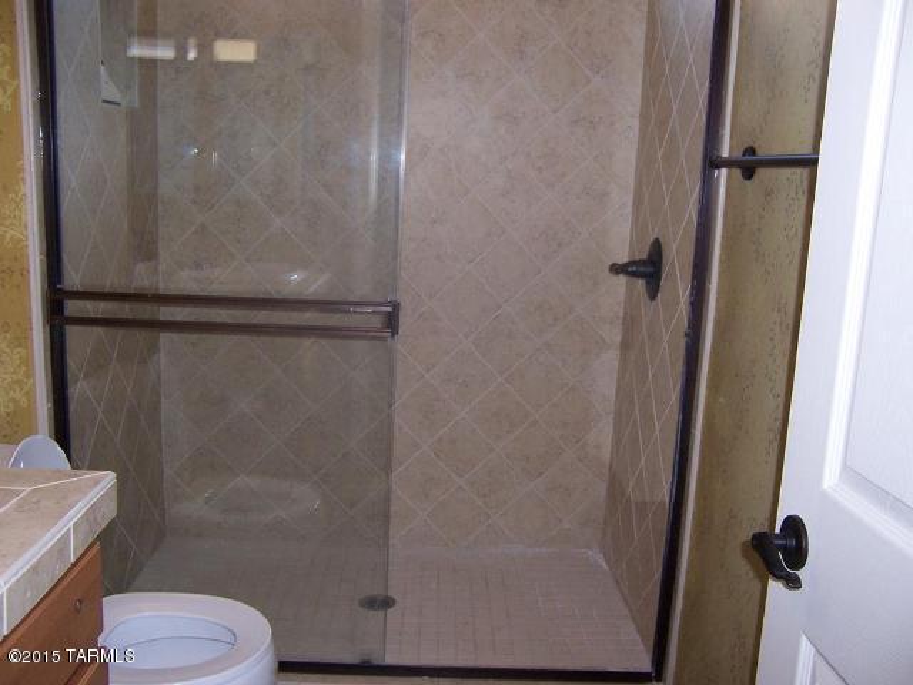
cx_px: 456
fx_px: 870
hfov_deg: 55.4
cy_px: 342
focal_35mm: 33
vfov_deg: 42.9
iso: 140
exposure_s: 1/60
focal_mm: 5.5
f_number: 2.8
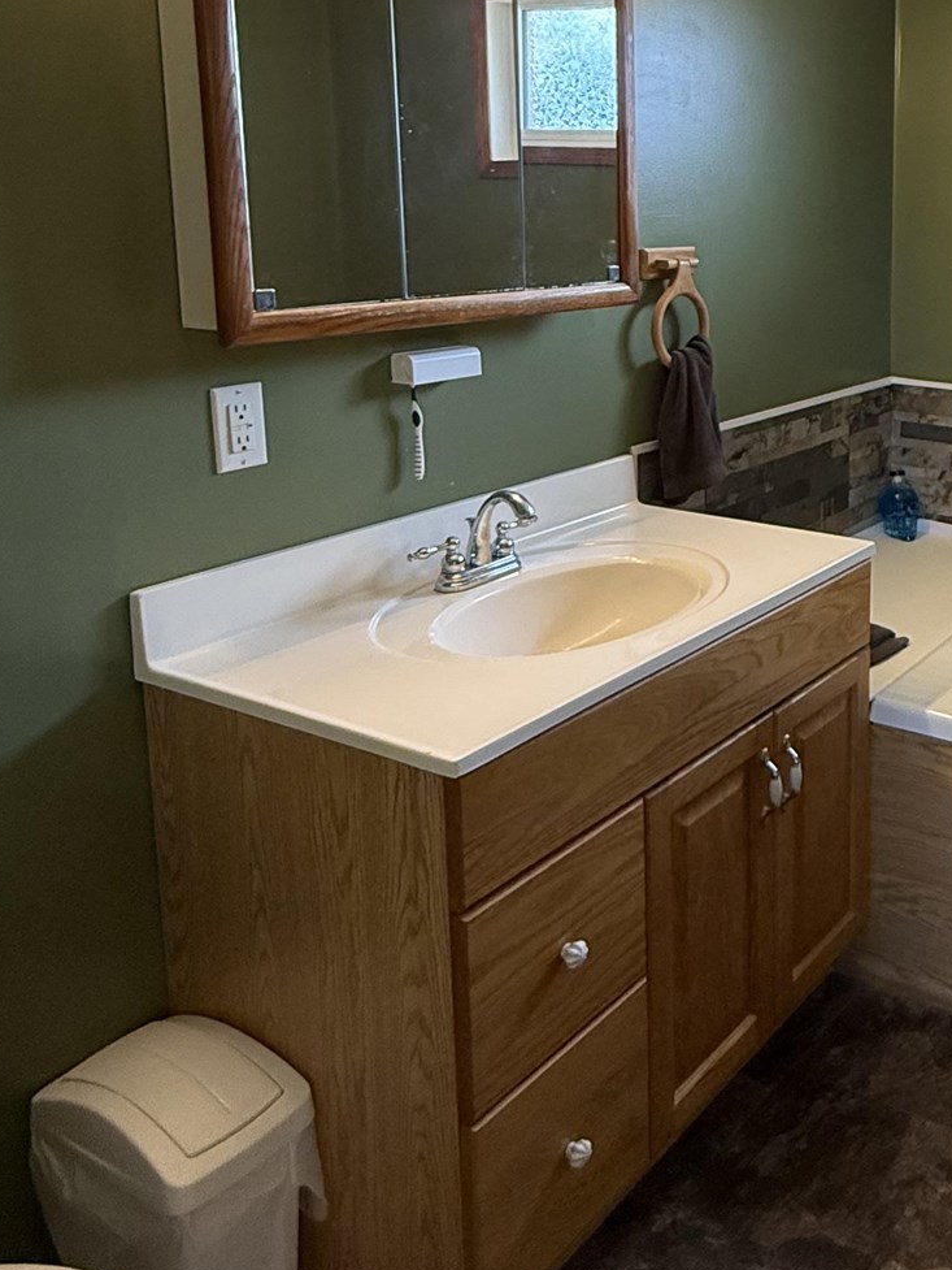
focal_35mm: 33
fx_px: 1210
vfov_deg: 53.6
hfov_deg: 38.1
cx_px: 957
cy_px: 372
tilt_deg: -7.8
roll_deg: -2.1
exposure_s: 1/120
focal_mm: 2.22
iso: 250
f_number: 2.2
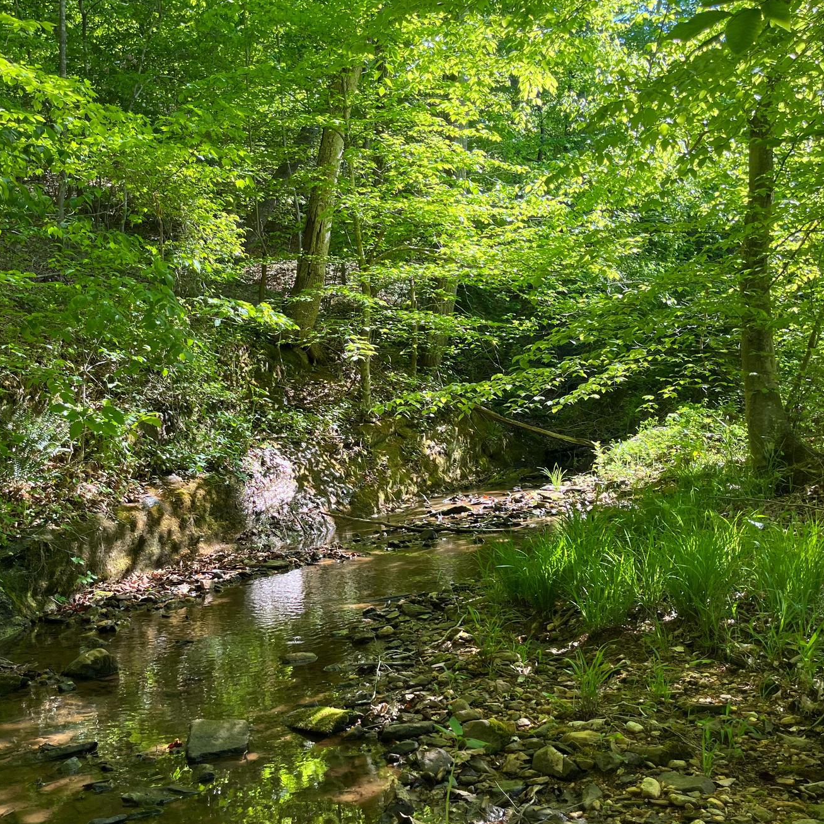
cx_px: 301
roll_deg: +4.4
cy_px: 469
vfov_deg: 45.9
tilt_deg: -1.2
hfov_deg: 45.6
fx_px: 970
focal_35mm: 36
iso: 50
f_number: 1.6
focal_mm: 5.1
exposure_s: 1/422
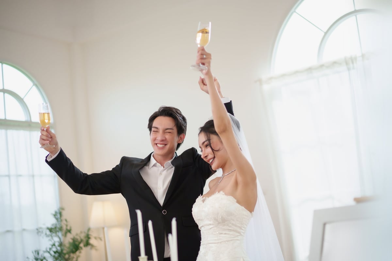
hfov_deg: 36.3
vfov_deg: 24.6
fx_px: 599
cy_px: 130
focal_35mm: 55
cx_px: 196
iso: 500
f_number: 1.8
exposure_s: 1/2000
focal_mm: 55
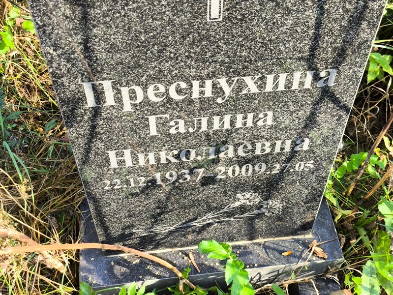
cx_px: 196
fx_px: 568
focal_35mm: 50
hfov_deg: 38.2
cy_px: 148
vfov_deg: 29.1
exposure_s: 1/207
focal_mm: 4.71
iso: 50
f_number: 1.7
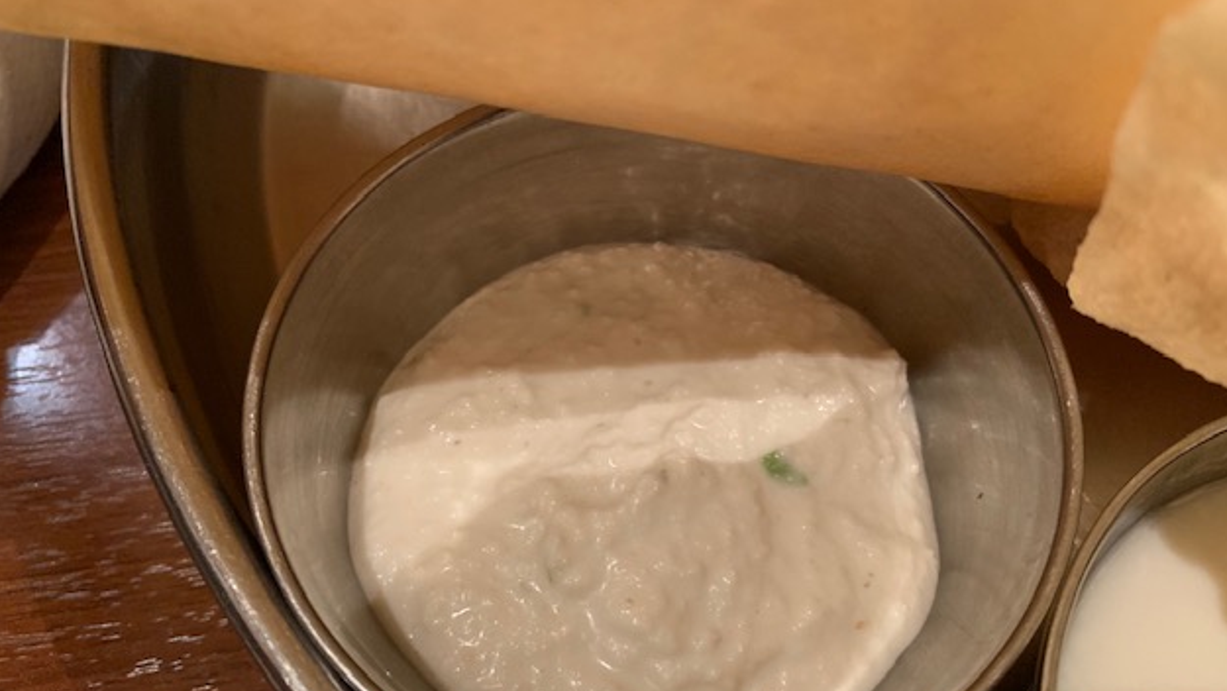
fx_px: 944
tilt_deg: -62.1
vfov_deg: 39.9
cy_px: 432
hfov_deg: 66.1
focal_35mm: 29
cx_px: 613
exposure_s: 1/25
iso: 500
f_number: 1.8
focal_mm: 4.25
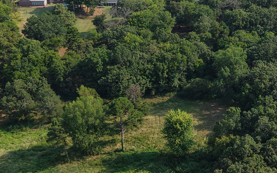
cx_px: 236
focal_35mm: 65
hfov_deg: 30.4
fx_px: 491
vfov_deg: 19.9
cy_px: 47
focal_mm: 8.67
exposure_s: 1/4000
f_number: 1.8
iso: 240
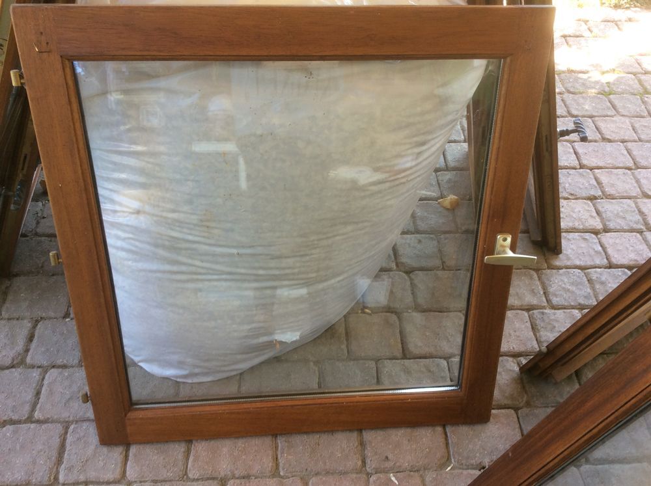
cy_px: 243
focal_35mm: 32
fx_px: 601
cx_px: 326
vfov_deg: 44.1
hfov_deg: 56.9
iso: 32
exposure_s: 1/50
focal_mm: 3.3
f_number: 2.4
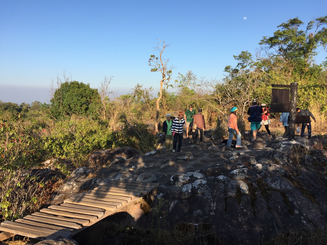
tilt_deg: -4.8
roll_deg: -1.1
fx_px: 274
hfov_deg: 61.7
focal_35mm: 29
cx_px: 164
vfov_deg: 48.2
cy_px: 122
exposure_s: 1/964
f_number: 2.2
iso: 32
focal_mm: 4.15
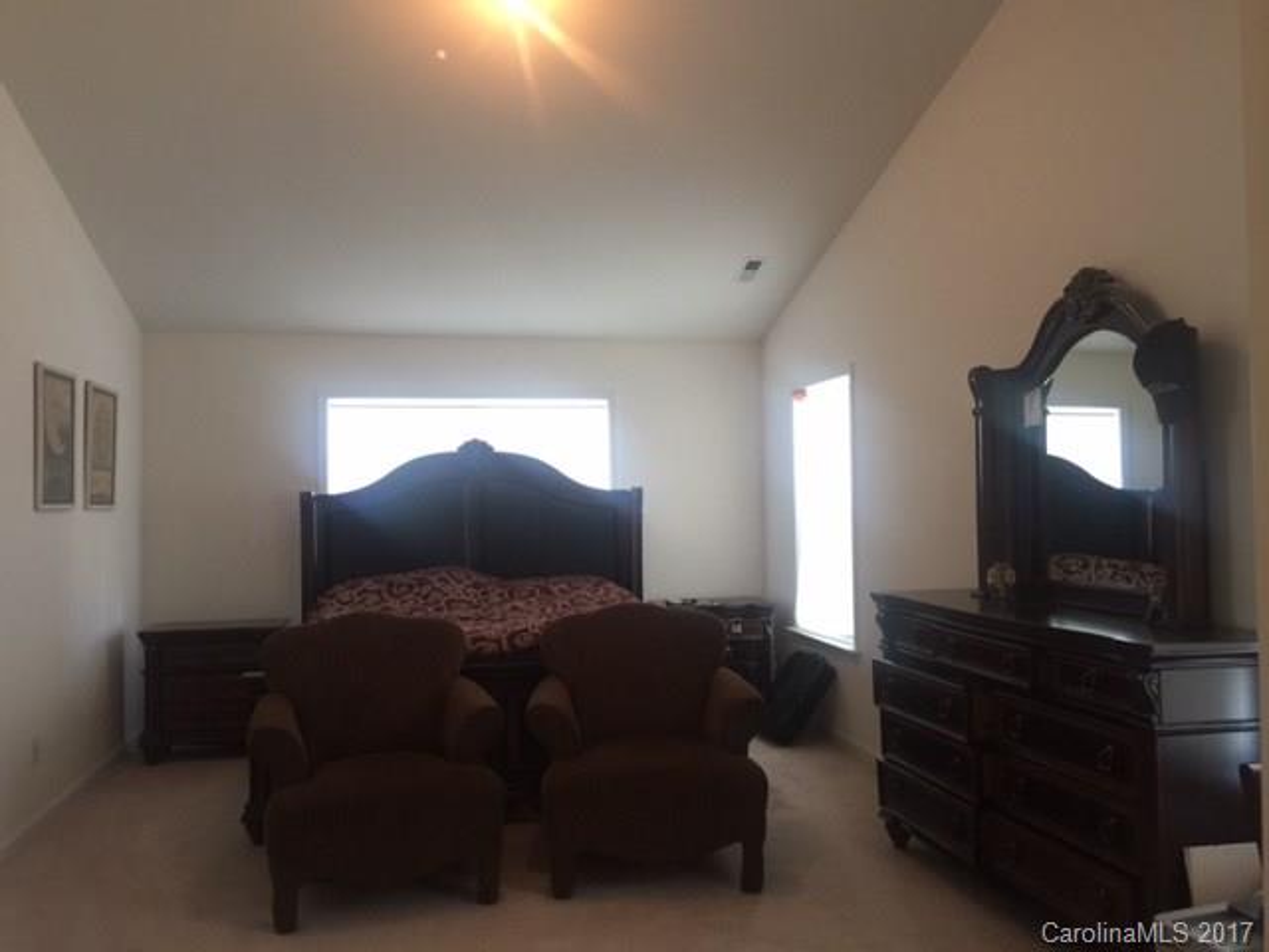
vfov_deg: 48.2
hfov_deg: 61.7
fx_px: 1063
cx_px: 634
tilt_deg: +1.5
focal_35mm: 29
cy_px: 476
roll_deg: -0.1
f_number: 2.2
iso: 100
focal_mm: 4.15
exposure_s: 1/15
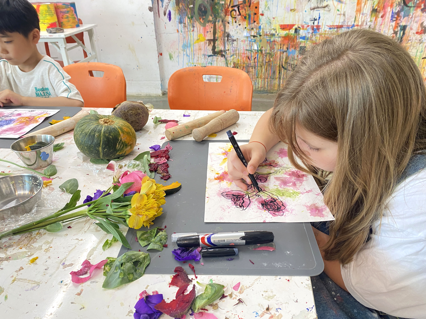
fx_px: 320
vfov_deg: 53.1
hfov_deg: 67.3
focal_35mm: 26
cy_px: 160
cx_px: 213
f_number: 1.8
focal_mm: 4.25
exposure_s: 1/60
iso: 160
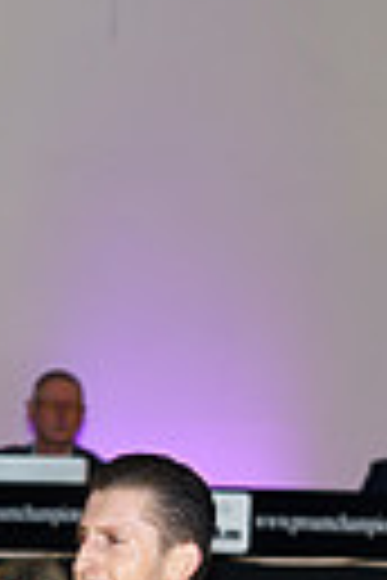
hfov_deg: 4.0
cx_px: -149
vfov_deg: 6.0
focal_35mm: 340
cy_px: 868
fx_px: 5482
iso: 400
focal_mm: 65
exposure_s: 1/200
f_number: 2.8
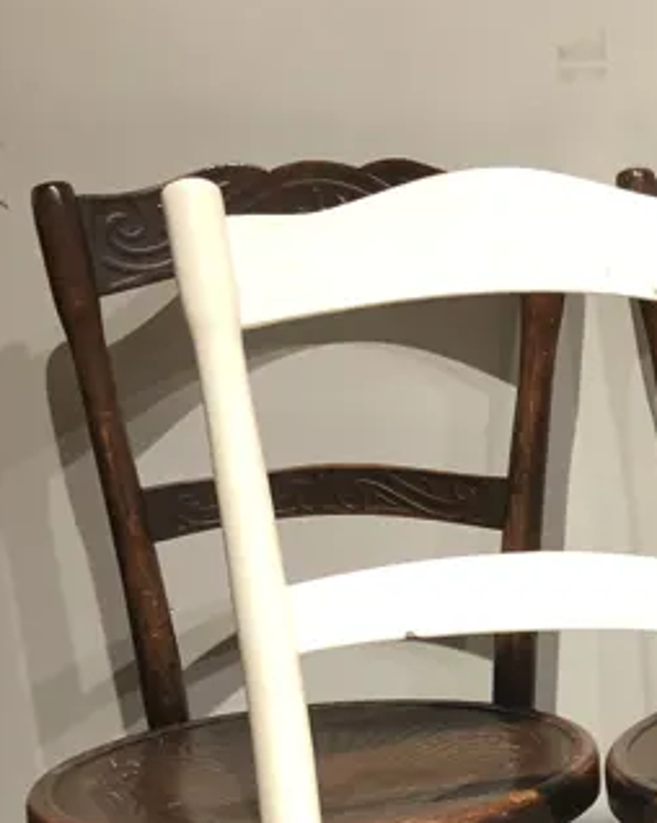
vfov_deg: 21.2
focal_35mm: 88
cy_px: 753
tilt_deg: -14.8
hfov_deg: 16.5
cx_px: 841
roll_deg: +2.9
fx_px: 2141
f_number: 1.8
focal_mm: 3.99
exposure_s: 1/25
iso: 32
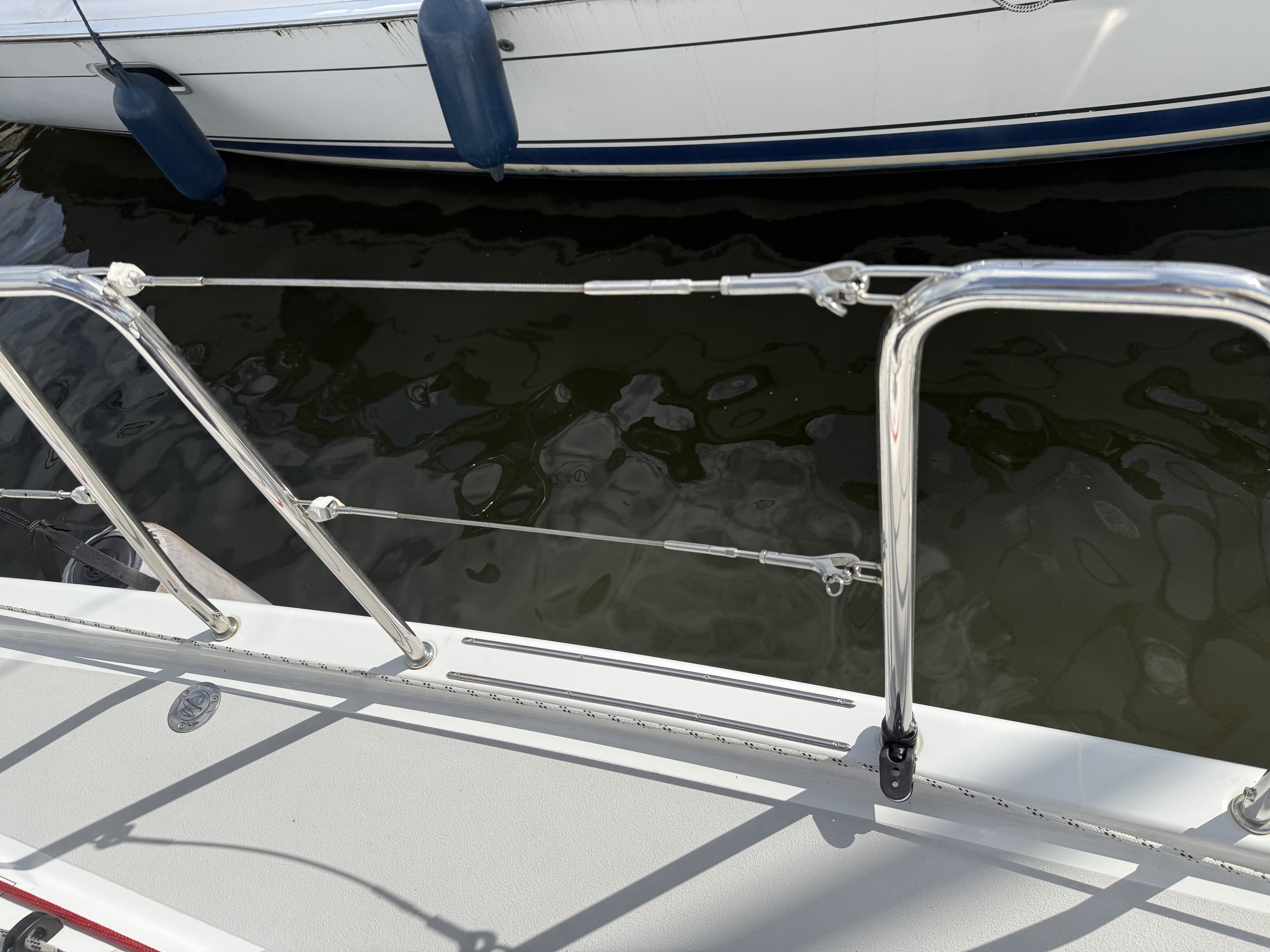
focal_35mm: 24
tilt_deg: -53.9
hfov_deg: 71.6
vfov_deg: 56.8
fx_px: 881
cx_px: 635
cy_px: 476
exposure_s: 1/4975
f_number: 1.78
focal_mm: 6.76
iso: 80
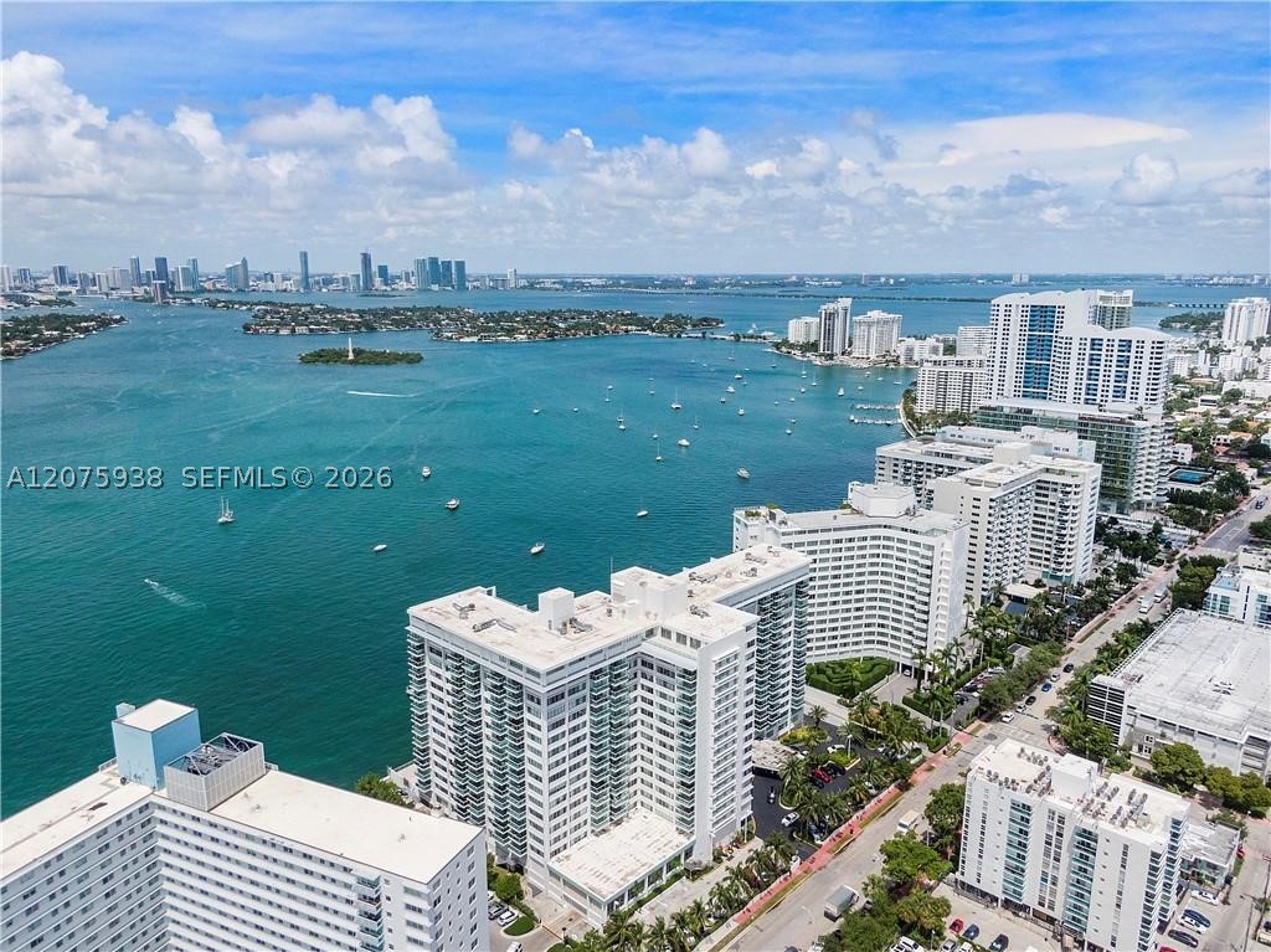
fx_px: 881
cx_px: 636
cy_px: 476
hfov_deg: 71.6
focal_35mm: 24
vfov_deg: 56.8
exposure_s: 1/3200
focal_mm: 4.39
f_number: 2.8
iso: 100
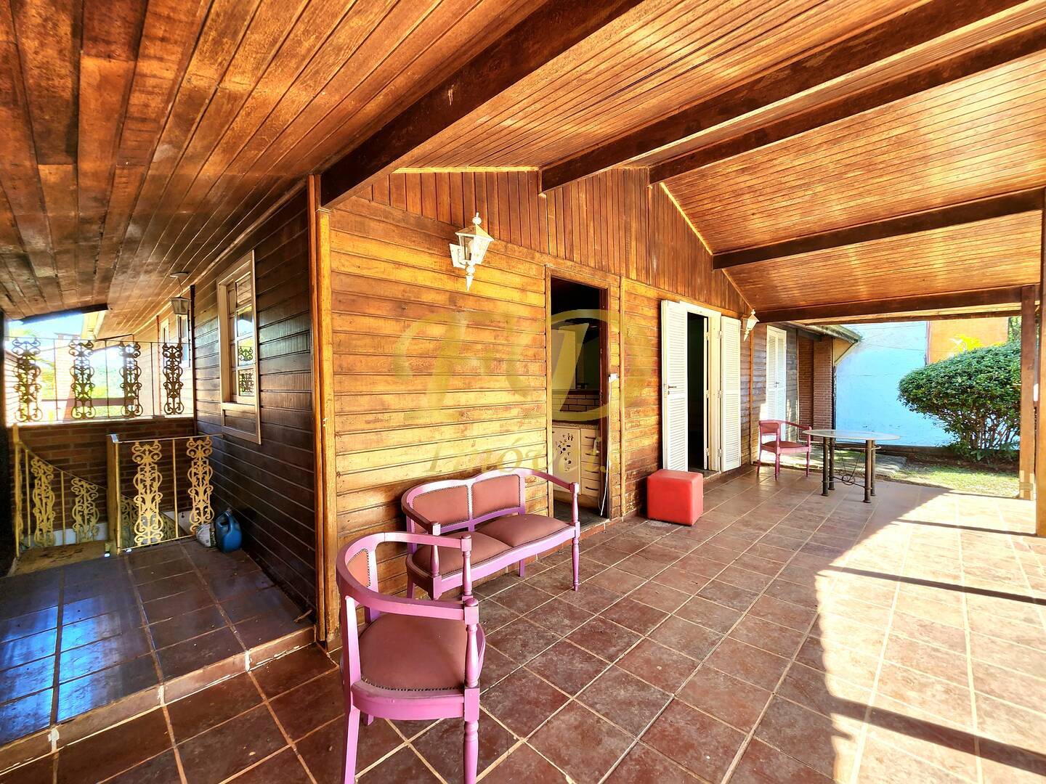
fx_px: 393
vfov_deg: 89.9
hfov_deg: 106.2
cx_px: 523
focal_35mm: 13
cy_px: 392
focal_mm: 2.2
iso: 50
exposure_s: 1/120
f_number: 2.2
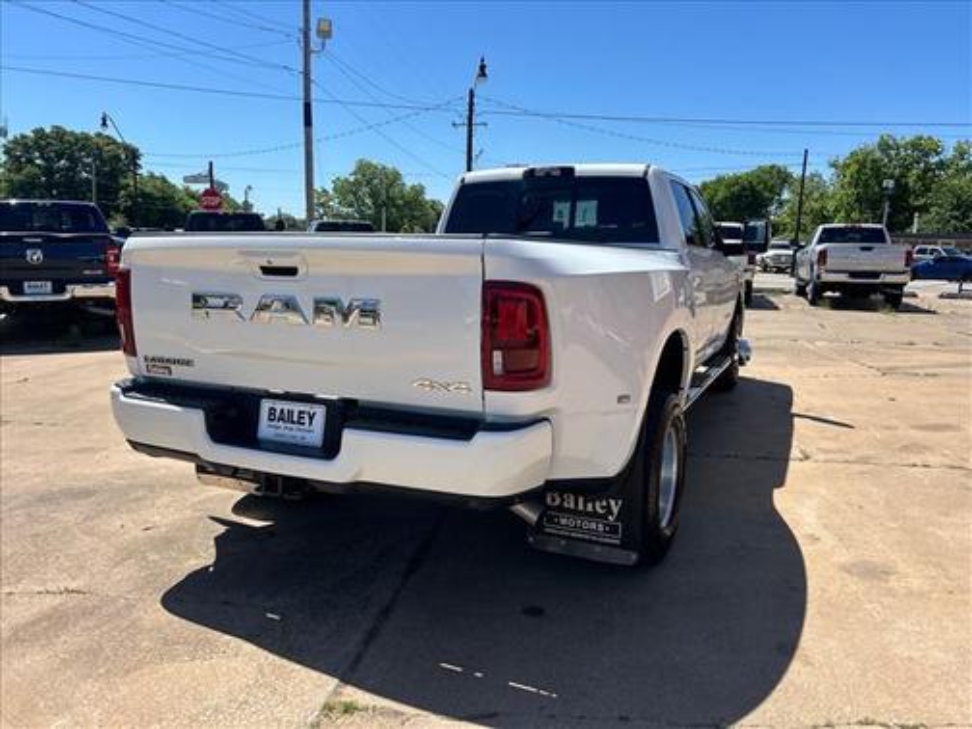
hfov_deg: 67.3
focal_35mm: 26
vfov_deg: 53.1
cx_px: 486
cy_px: 364
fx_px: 730
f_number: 1.5
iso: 50
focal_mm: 5.7
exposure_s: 1/4115
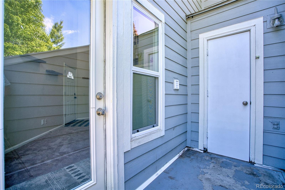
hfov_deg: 96.7
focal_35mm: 16
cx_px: 142
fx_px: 127
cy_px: 95
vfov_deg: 73.7
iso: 500
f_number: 4
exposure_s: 1/400
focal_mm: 16
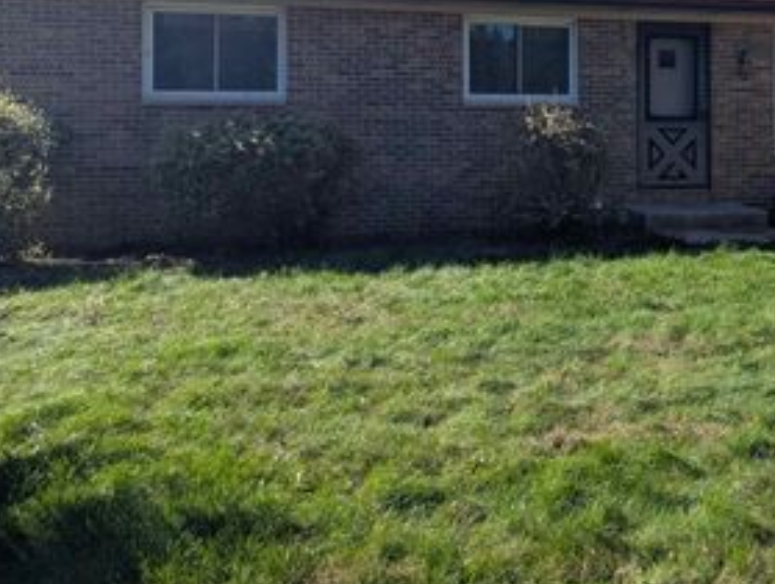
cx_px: 592
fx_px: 964
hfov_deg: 42.3
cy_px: 92
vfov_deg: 32.5
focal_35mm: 43
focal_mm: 6.81
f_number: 1.85
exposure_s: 1/1855
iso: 46
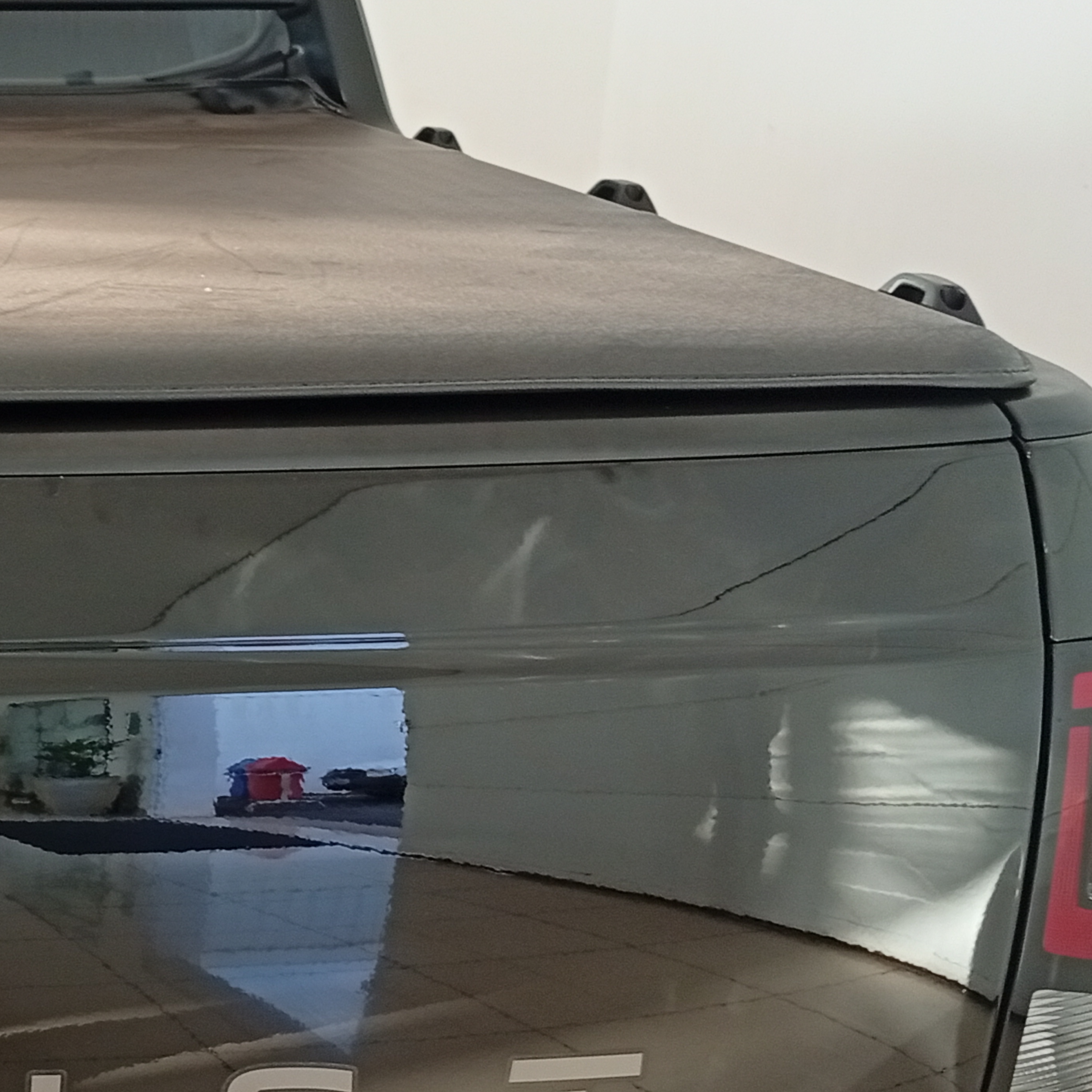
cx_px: -192
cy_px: 810
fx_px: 2498
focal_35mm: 70
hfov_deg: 22.8
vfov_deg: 24.4
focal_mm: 3.98
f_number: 1.8
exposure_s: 1/40
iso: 189
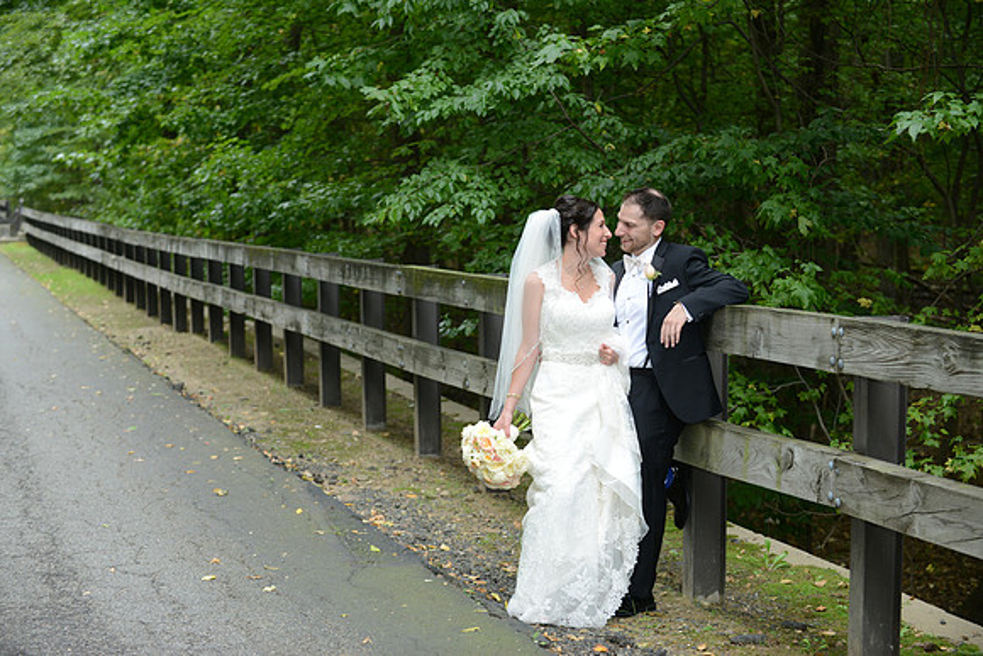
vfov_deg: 19.5
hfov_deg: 28.8
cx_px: 492
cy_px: 328
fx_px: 1912
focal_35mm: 70
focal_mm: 70
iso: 500
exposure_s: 1/200
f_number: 4.5
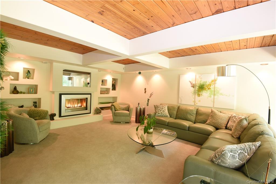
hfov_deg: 96.7
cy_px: 92
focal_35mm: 16
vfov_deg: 73.8
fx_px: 123
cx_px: 138
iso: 100
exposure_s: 2.5
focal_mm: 16
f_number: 11
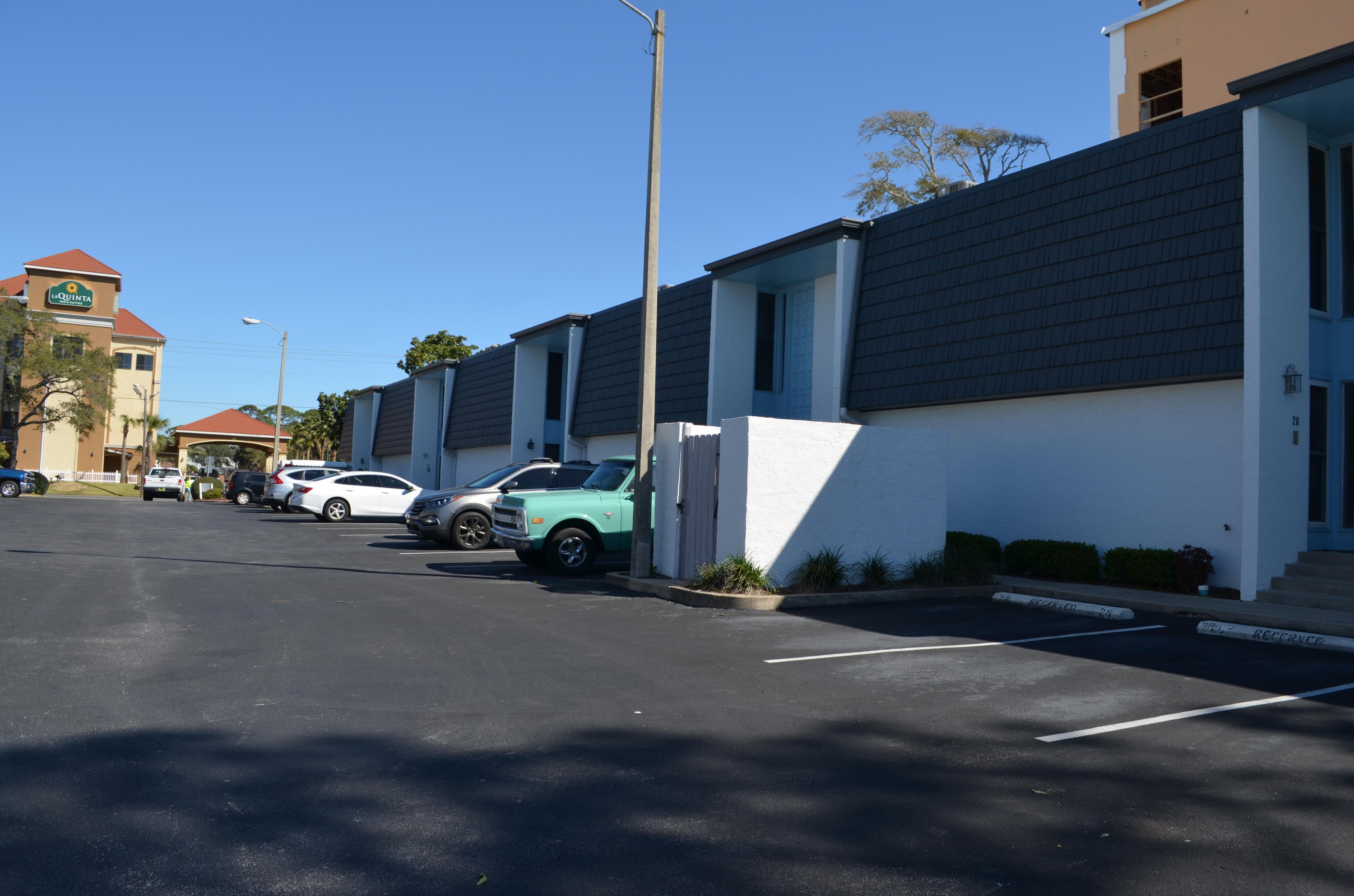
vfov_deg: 47.7
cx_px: 677
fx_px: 1013
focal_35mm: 27
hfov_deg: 67.5
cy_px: 448
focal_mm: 18
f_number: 8
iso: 100
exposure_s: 1/250
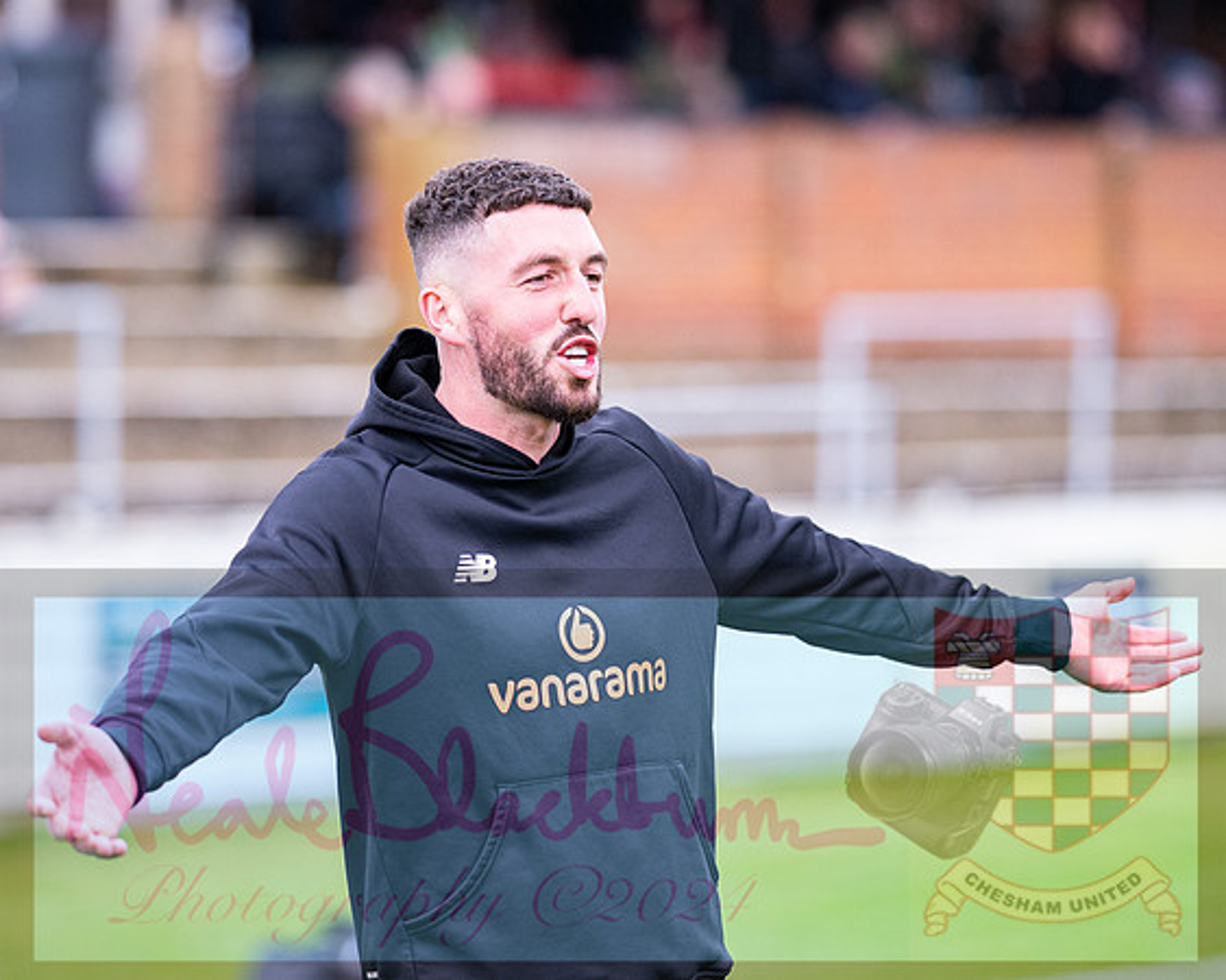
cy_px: 486
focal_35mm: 230
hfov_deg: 8.4
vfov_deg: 6.7
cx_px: 563
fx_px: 8353
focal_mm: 135
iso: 500
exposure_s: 1/2000
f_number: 2
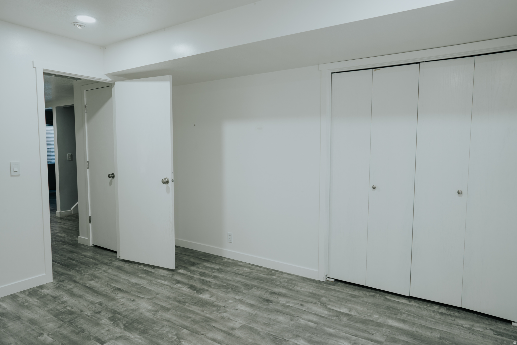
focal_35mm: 24
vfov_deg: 53.1
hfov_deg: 73.7
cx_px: 258
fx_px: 345
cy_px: 172
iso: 80
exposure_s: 1/13
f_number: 4.5
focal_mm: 24
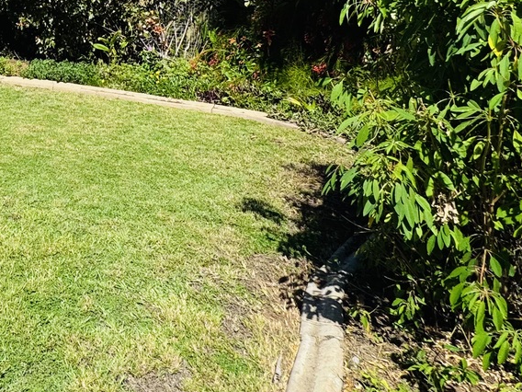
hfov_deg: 40.0
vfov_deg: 34.9
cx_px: -62
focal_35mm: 37
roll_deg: +0.4
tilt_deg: +0.0
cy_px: -6
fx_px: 558
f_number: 2.2
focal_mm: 2.22
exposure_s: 1/2273
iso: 40
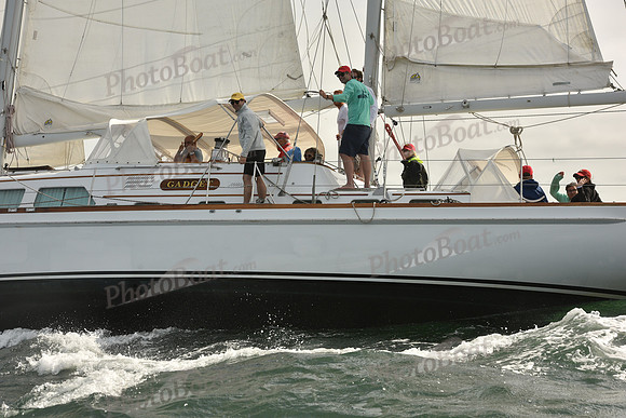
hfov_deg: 26.0
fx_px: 1357
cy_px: 209
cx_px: 313
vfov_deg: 17.5
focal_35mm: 78
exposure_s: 1/1250
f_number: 9
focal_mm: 78
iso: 320
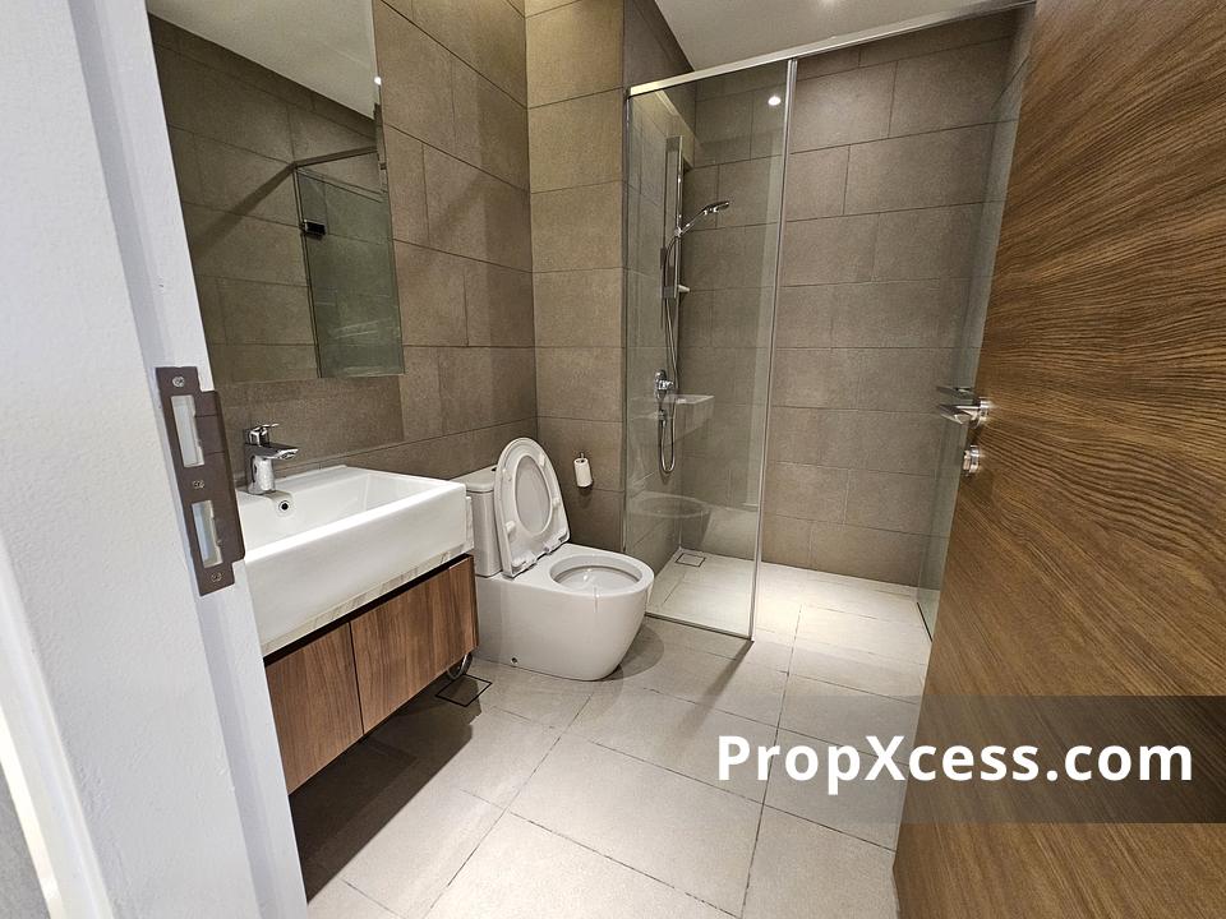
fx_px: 460
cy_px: 460
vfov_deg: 89.9
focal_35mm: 13
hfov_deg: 106.2
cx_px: 613
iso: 400
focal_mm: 2.2
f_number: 2.2
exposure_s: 1/50
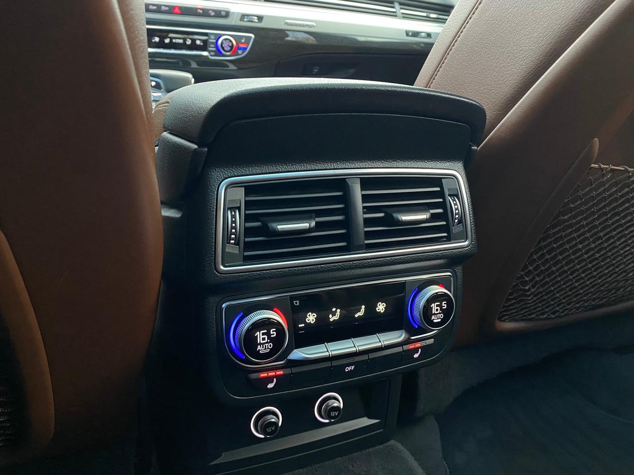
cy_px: 238
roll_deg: -3.4
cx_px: 317
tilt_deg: -17.6
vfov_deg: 53.1
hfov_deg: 67.3
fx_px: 476
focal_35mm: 26
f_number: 1.8
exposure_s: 1/35
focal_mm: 4.25
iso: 640
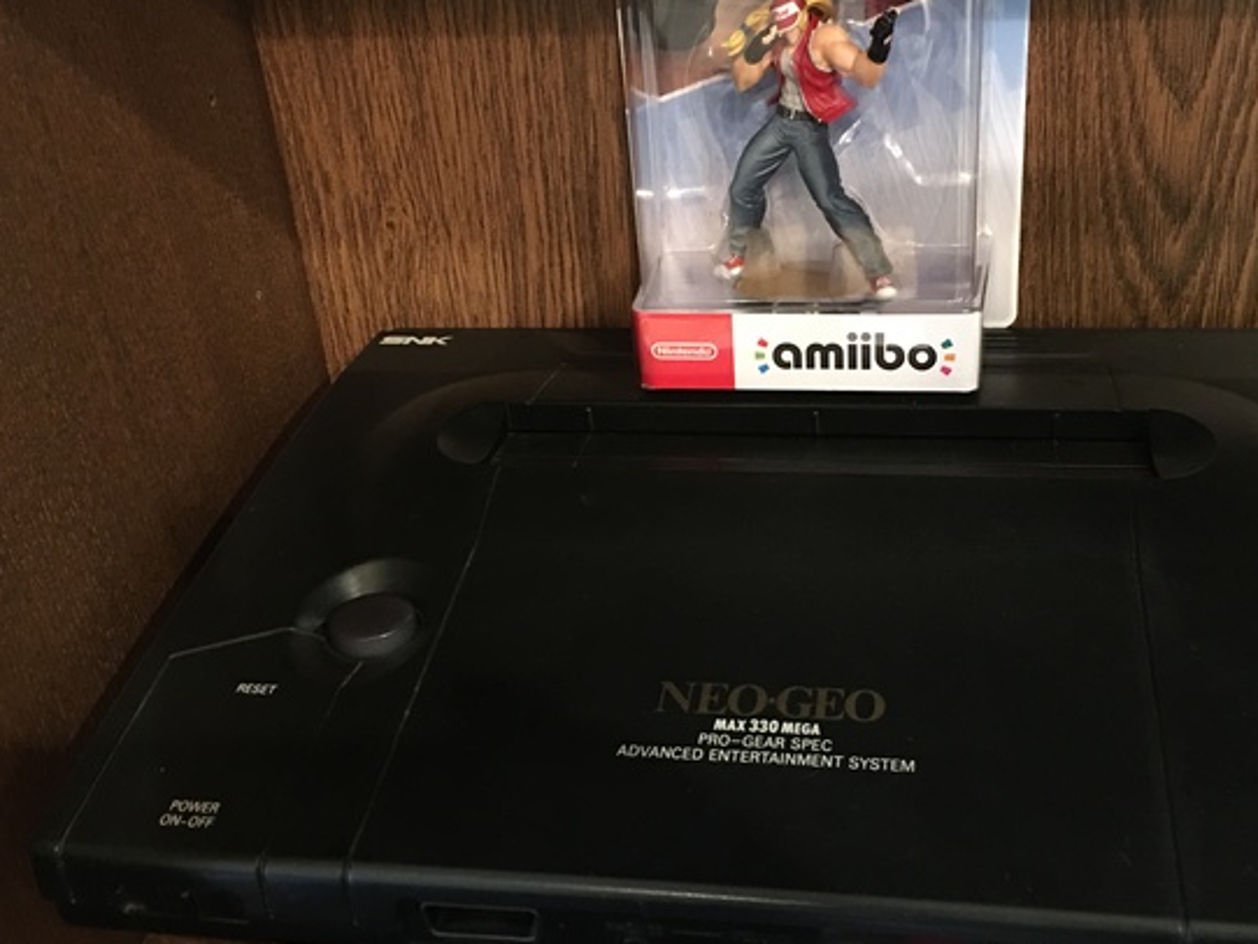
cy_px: 484
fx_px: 1345
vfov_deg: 38.7
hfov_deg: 49.9
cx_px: 742
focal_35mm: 37
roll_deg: +2.6
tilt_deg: -28.3
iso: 100
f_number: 2.2
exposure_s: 1/4
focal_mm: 4.15
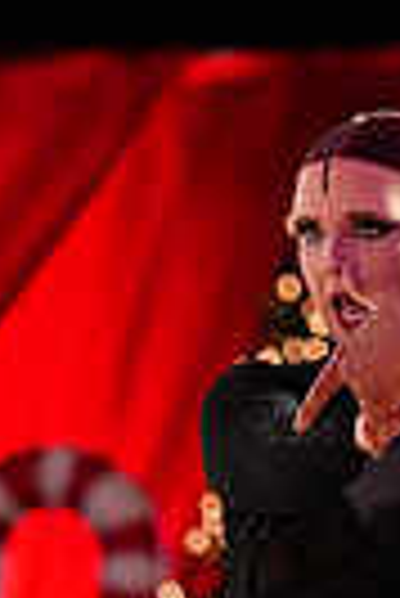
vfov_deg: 3.9
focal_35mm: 527
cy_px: 805
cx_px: 600
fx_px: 8760
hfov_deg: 2.6
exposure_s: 1/500
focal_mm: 121
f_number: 3.2
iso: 5000
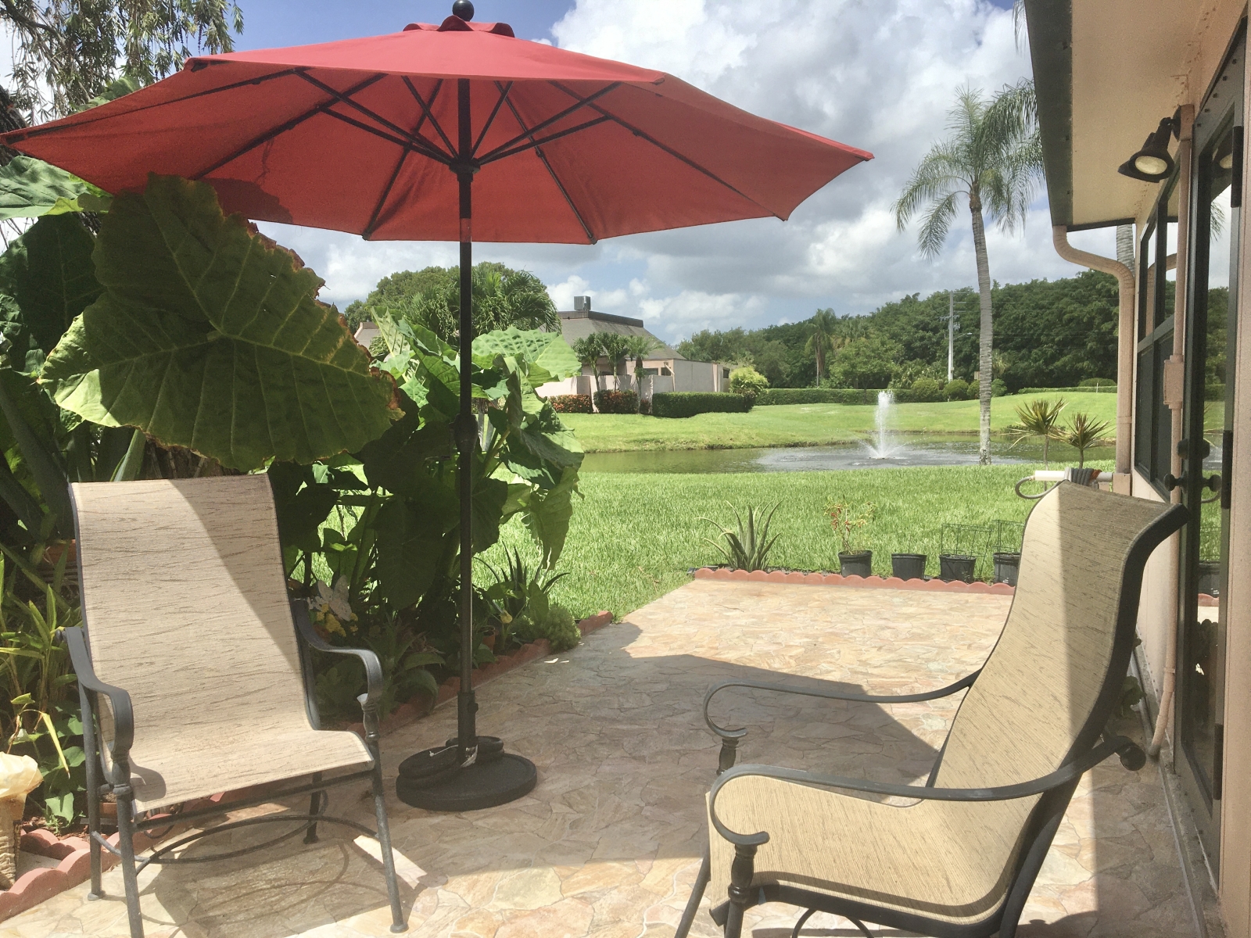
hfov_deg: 61.7
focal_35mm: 29
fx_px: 1048
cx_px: 626
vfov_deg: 48.2
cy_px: 469
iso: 25
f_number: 2.2
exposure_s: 1/2331
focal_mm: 4.15
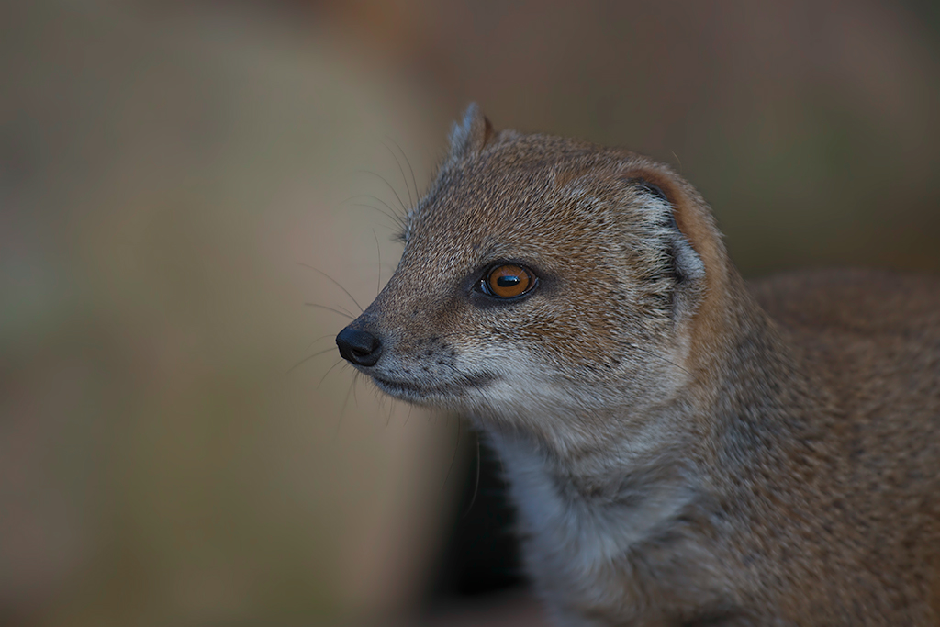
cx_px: 470
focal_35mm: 500
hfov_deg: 4.1
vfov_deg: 2.8
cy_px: 314
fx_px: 13056
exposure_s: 1/400
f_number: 4.5
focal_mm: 500
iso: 400
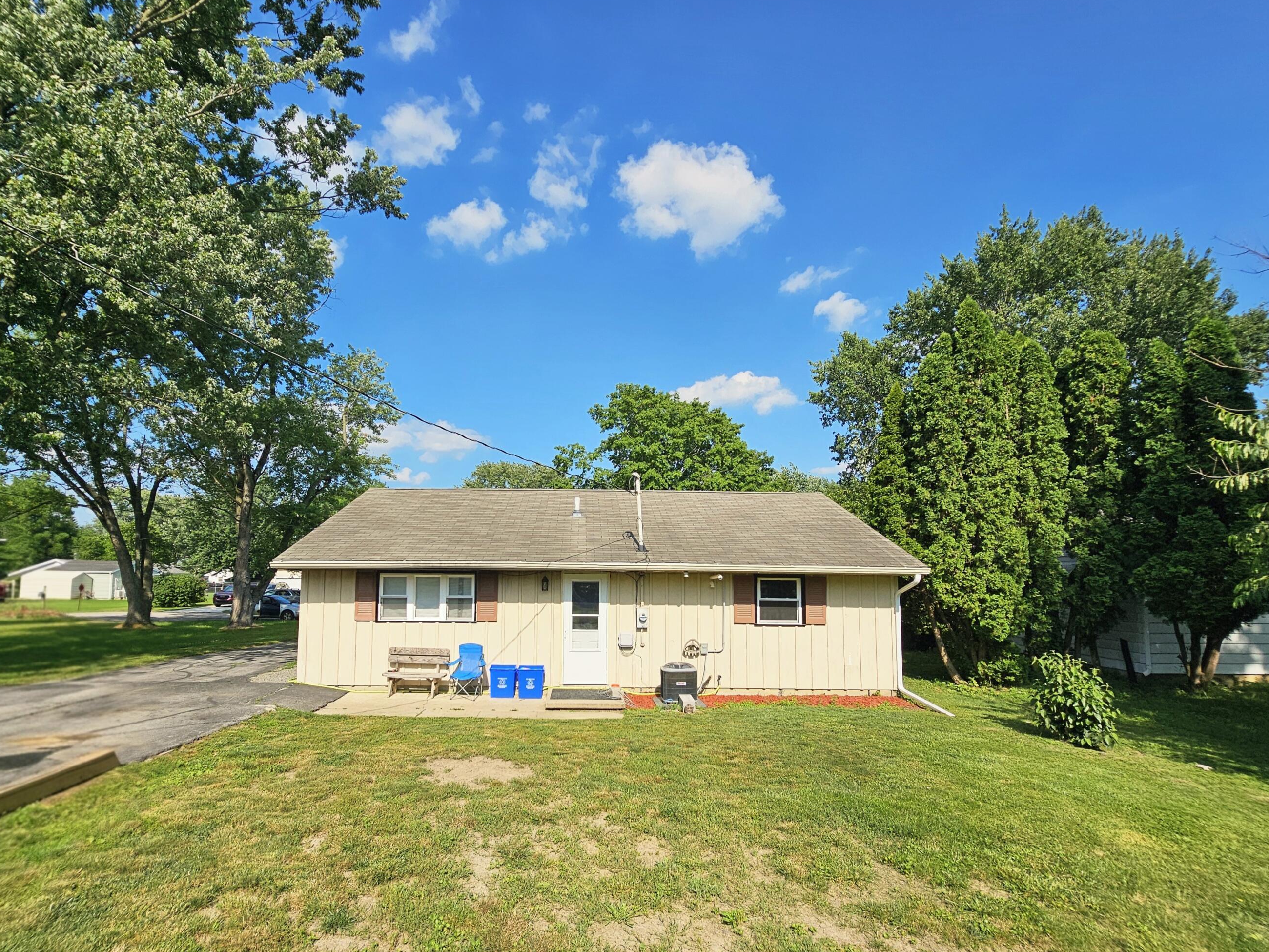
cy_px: 519
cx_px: 597
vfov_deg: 81.5
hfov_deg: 98.1
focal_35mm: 15
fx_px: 550
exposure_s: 1/5000
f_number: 2.2
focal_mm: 2.2
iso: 50
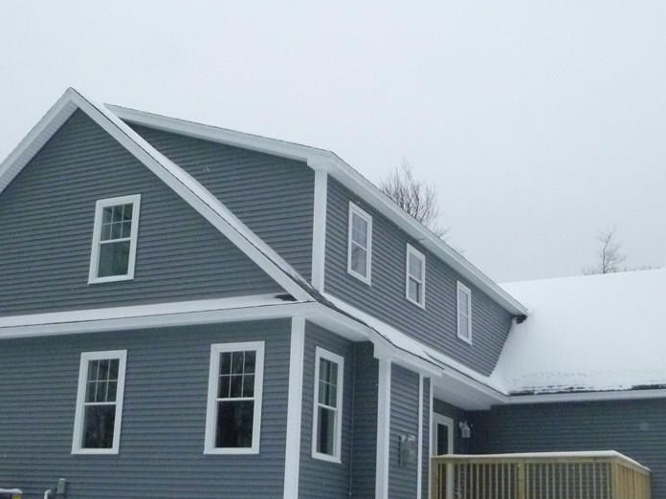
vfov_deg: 29.1
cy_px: 293
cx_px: 315
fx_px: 962
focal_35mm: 50
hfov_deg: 38.2
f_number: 11
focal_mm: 6.1
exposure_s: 1/500
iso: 800
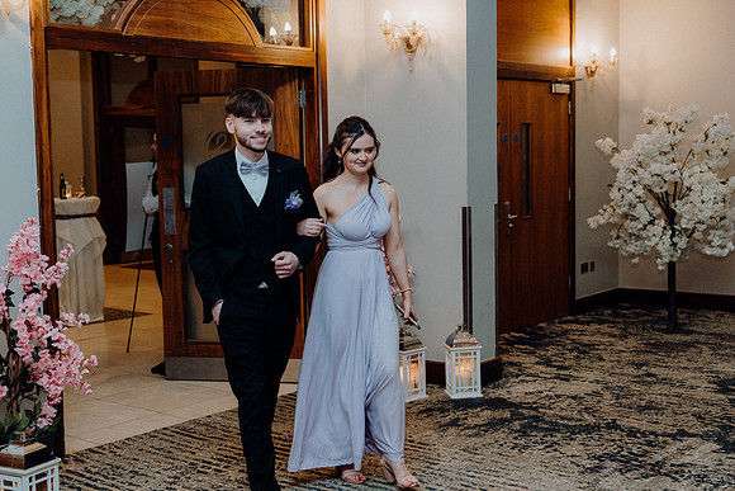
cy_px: 246
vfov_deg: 27.0
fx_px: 1021
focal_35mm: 50
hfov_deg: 39.6
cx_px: 368
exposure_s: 1/200
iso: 2500
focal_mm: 50
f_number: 3.5
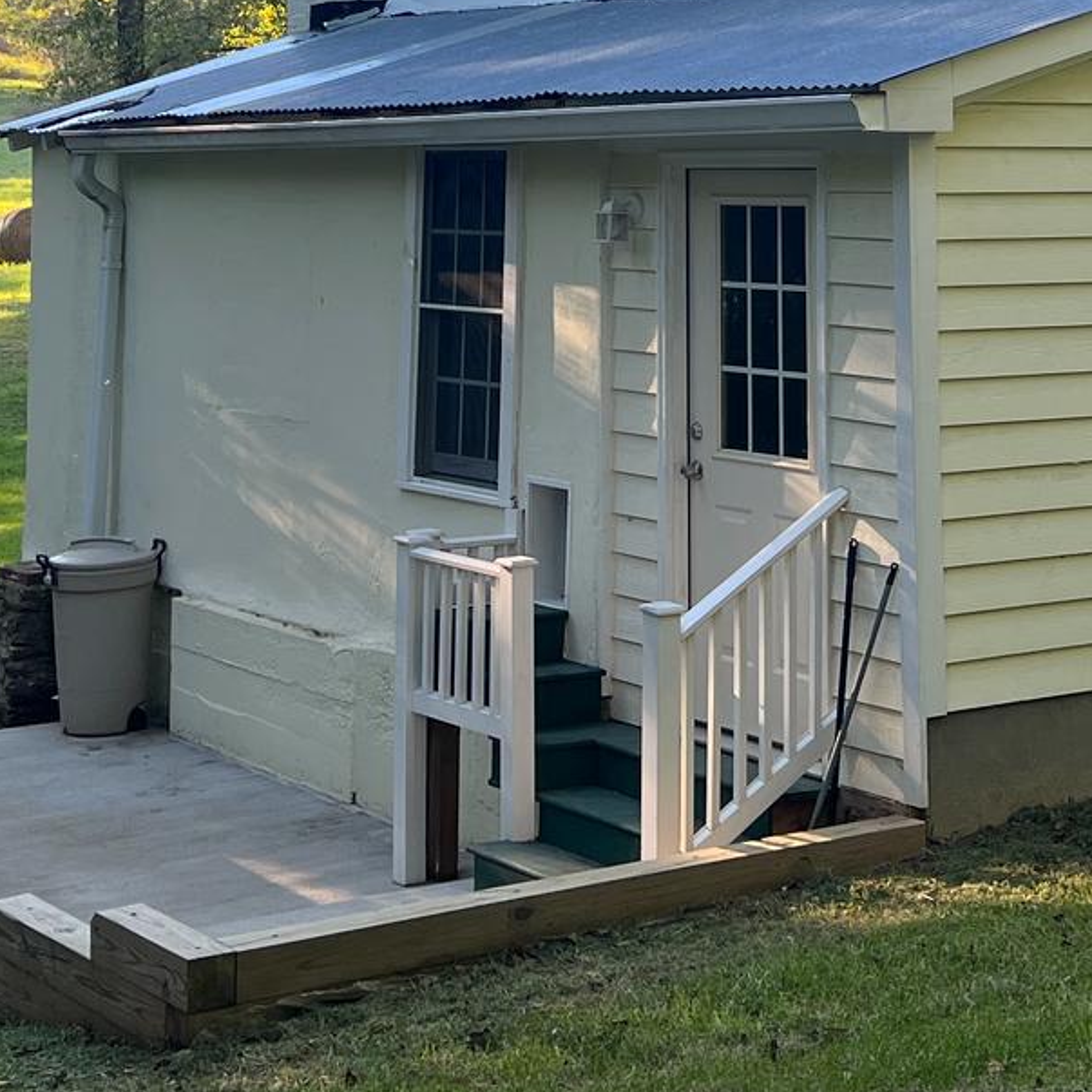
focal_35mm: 78
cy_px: -81
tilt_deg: +4.1
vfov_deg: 21.2
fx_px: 2784
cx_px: 628
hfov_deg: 22.2
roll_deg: +0.6
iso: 50
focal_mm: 5.7
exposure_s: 1/552
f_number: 1.5
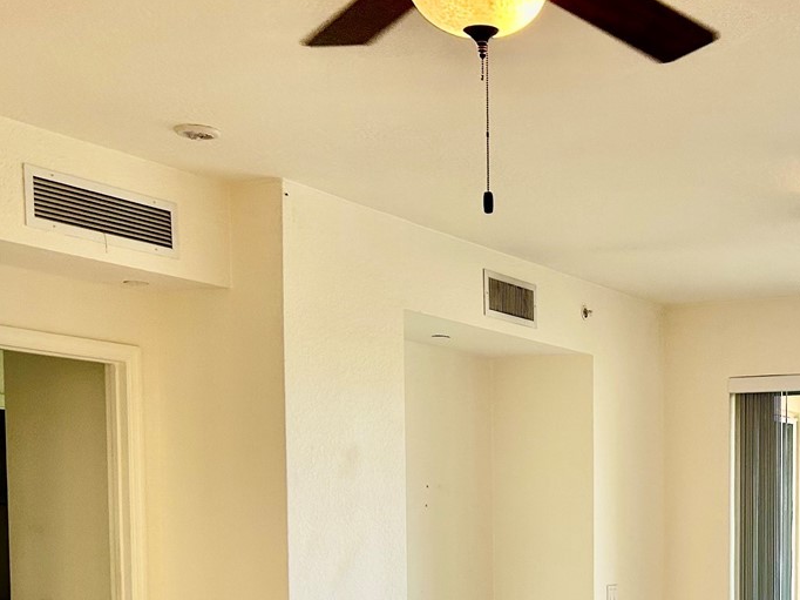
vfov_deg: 22.9
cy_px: 628
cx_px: 712
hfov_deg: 30.4
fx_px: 1409
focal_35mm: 61
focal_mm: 5.7
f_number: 1.5
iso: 64
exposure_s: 1/120
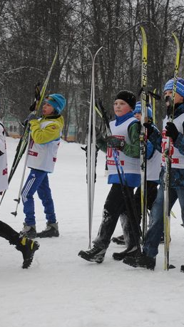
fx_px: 625
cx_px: 171
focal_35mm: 72
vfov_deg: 29.4
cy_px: 162
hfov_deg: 16.5
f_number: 5.6
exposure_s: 1/320
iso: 280
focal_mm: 30
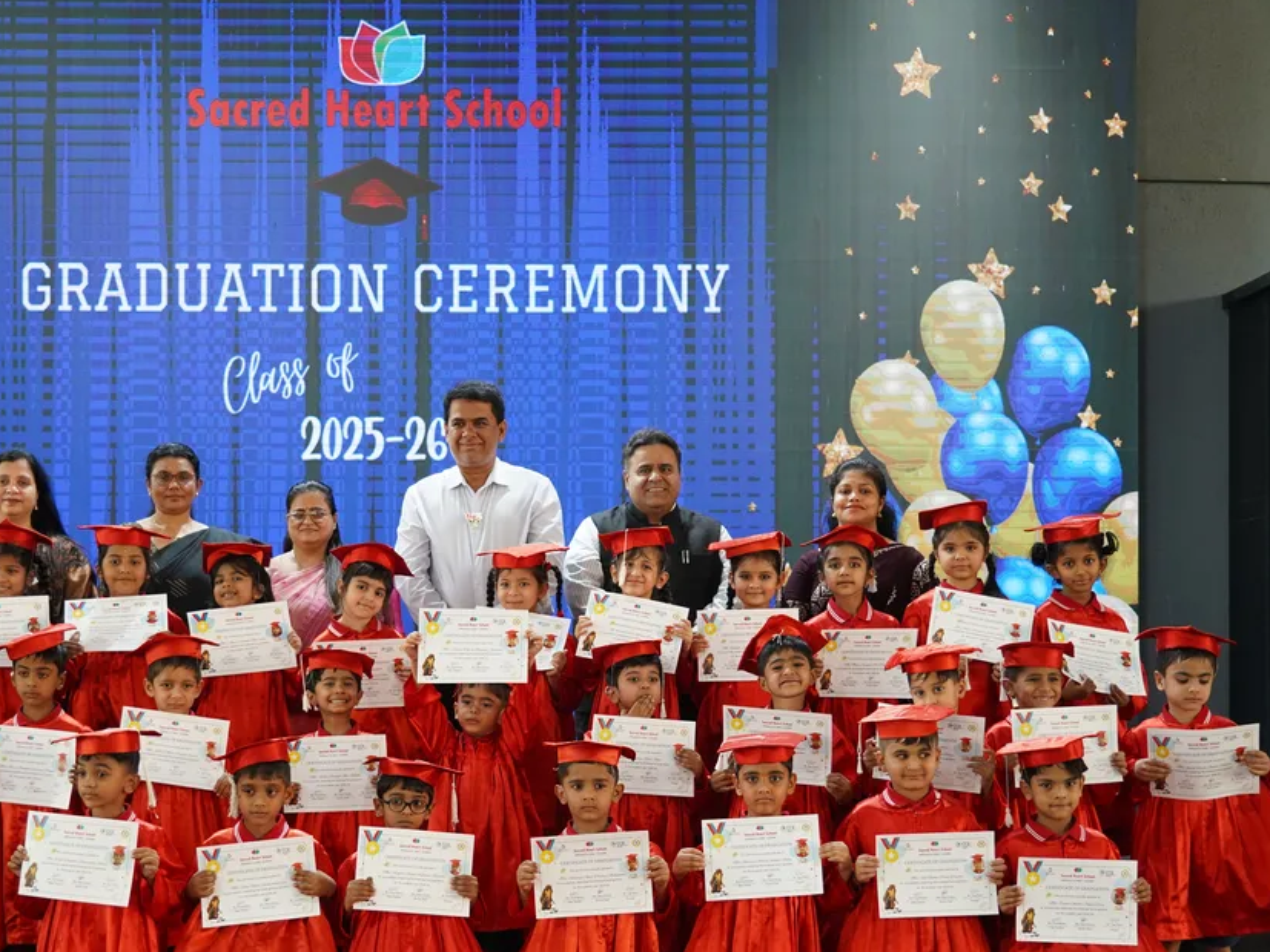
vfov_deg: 27.4
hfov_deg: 36.0
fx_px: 1944
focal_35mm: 53
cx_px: 481
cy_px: 608
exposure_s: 1/160
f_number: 4
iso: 2000
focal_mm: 38
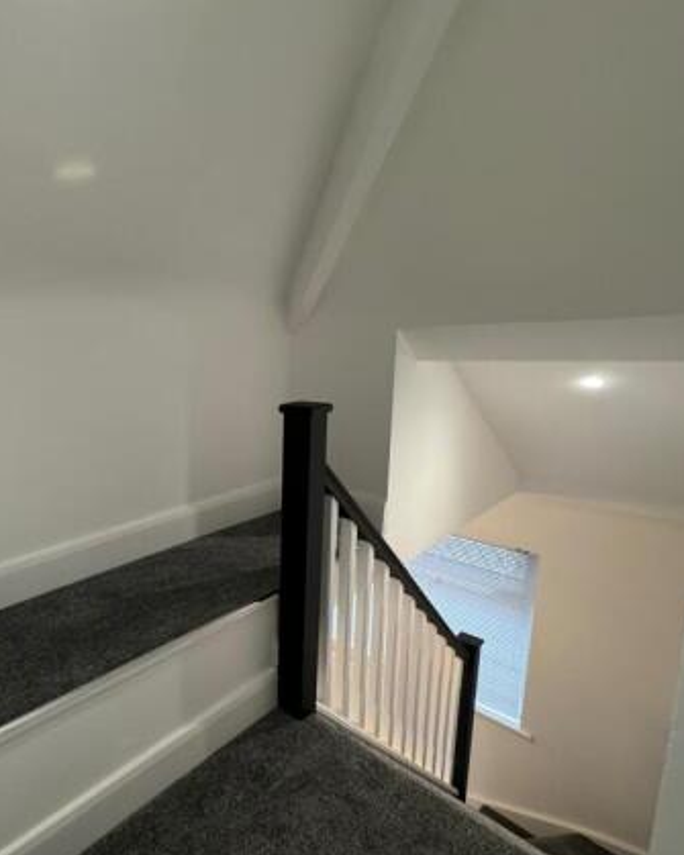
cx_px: 97
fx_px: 481
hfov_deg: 62.1
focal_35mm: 19
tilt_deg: -10.8
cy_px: 425
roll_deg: +2.8
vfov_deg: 83.3
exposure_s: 1/99
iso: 320
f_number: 2.2
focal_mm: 2.22
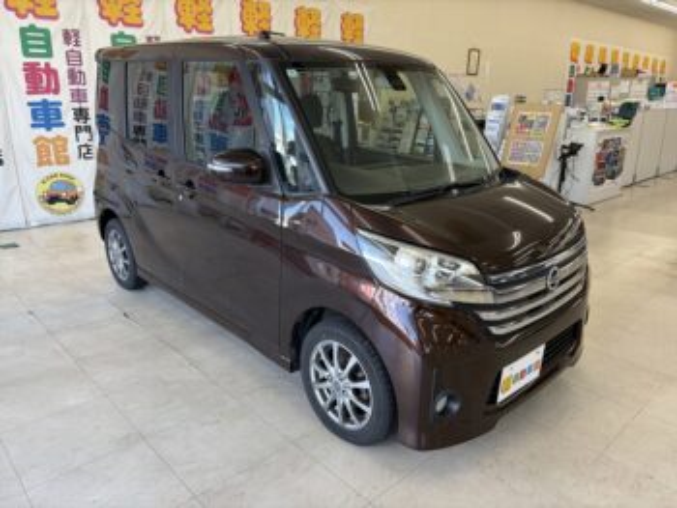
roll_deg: +0.1
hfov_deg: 67.3
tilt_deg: -17.0
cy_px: 254
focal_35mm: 26
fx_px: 509
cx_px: 338
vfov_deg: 53.1
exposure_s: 1/122
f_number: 1.6
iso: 64
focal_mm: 5.96
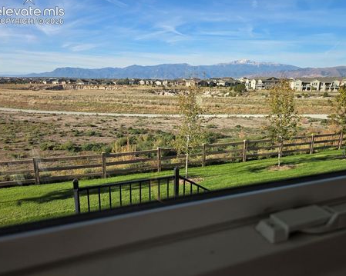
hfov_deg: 68.1
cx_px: 183
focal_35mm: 25
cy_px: 135
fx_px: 256
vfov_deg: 56.8
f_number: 1.8
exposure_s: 1/868
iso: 25
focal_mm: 5.4
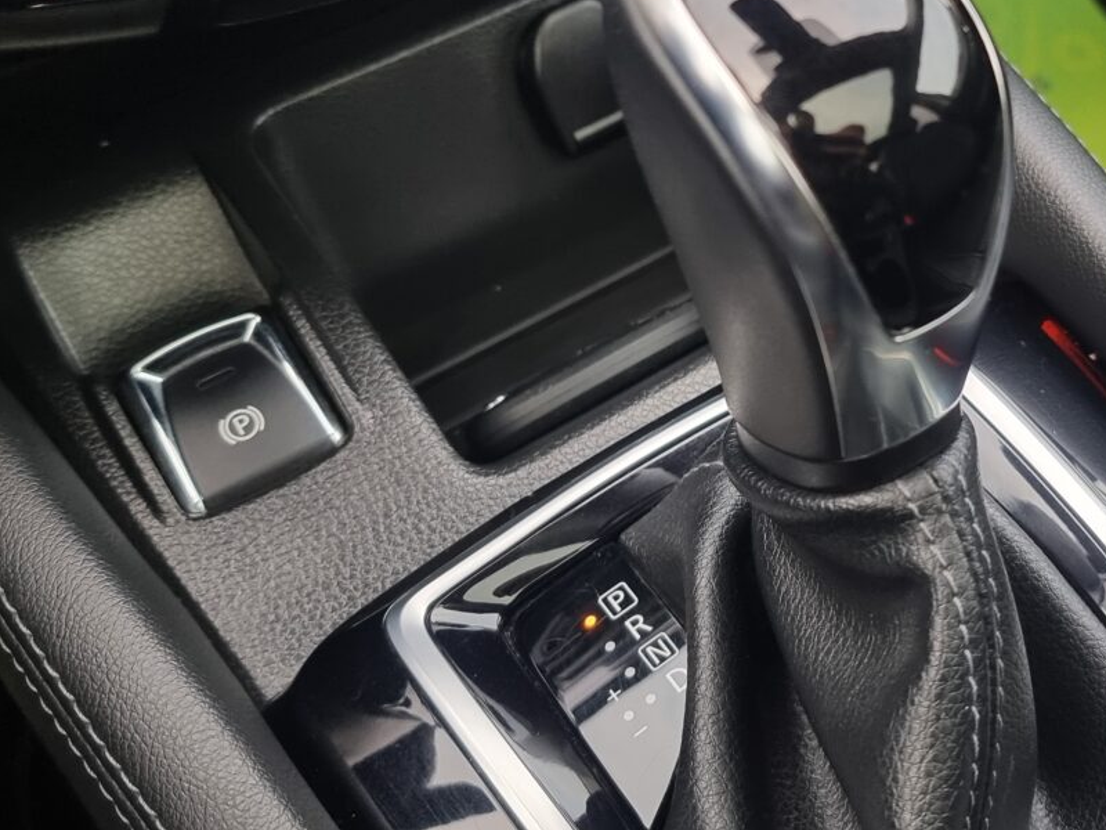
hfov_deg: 39.0
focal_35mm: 48
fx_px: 1534
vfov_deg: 30.0
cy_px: 267
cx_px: 771
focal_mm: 6.7
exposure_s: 1/100
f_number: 1.8
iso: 160
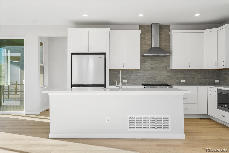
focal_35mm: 35
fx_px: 223
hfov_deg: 54.4
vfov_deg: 37.8
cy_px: 76
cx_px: 114
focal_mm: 35
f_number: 8
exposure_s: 1/20
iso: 160
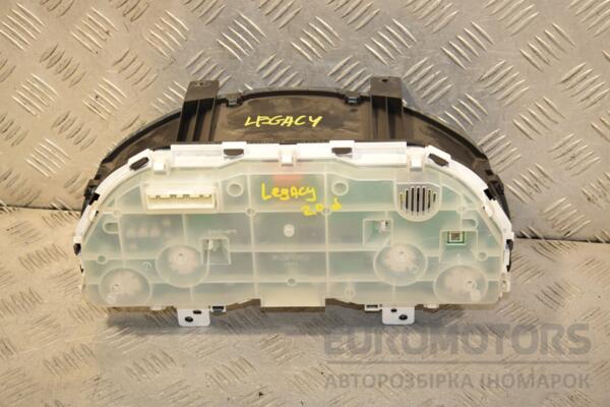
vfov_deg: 20.2
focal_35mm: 68
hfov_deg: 29.9
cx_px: 305
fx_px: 1144
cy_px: 204
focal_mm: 45
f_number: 6.3
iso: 800
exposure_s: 1/200
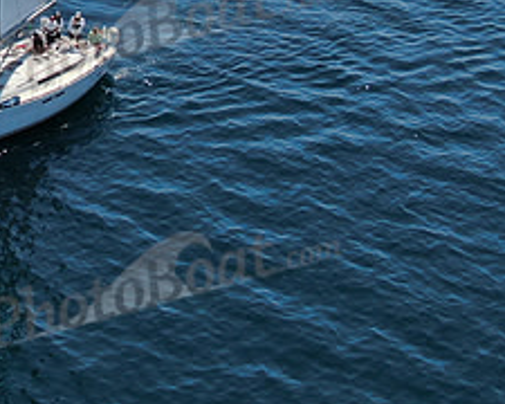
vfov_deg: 12.5
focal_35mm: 121
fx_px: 1808
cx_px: -144
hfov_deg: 15.2
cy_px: -68
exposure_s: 1/1000
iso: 100
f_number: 3.8
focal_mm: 8.6
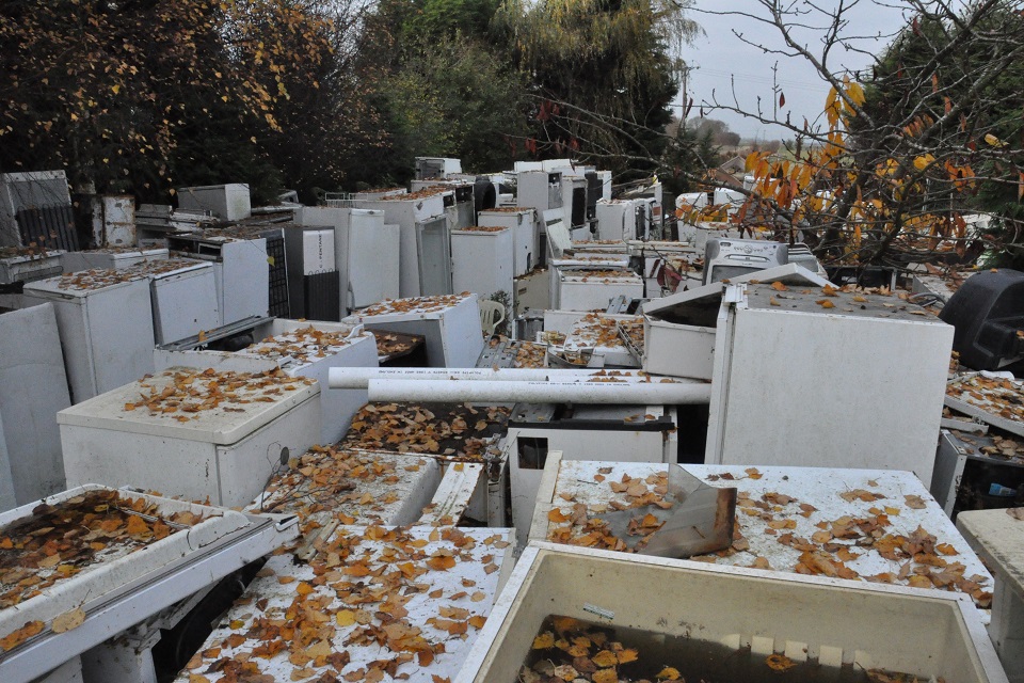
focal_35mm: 27
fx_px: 768
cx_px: 512
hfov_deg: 67.4
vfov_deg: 47.9
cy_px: 342
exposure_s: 1/400
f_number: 20
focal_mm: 18
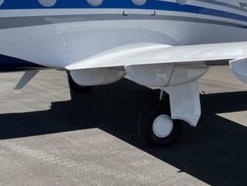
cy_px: -6
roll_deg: +0.5
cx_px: 162
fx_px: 393
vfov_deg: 25.1
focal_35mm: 55
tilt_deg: +4.8
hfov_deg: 34.6
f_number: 1.6
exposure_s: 1/4651
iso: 32
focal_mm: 4.2
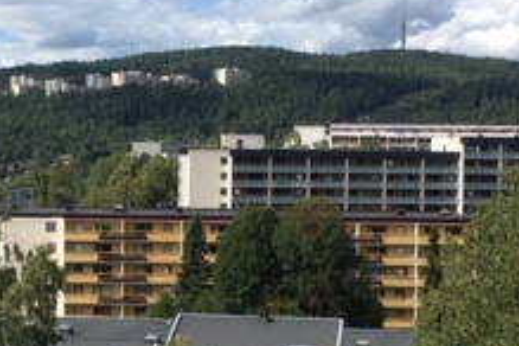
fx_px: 1269
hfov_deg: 23.1
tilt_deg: -2.6
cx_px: 201
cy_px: 211
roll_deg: -0.3
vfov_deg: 15.5
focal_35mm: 88
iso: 25
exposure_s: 1/1538
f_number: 2.2
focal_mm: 4.15
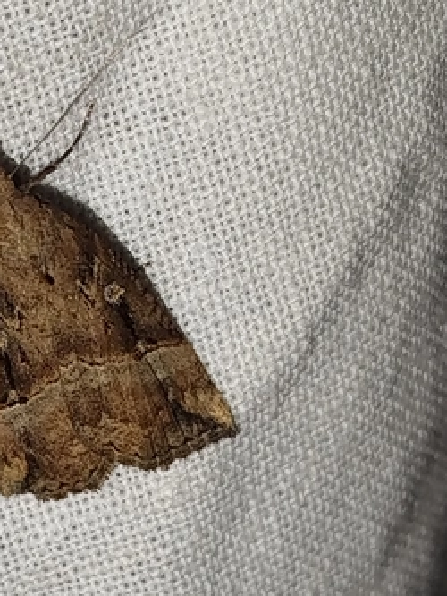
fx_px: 2512
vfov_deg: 13.5
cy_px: 387
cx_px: 29
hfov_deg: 10.1
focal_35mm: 146
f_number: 1.7
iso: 80
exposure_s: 1/50
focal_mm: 5.31
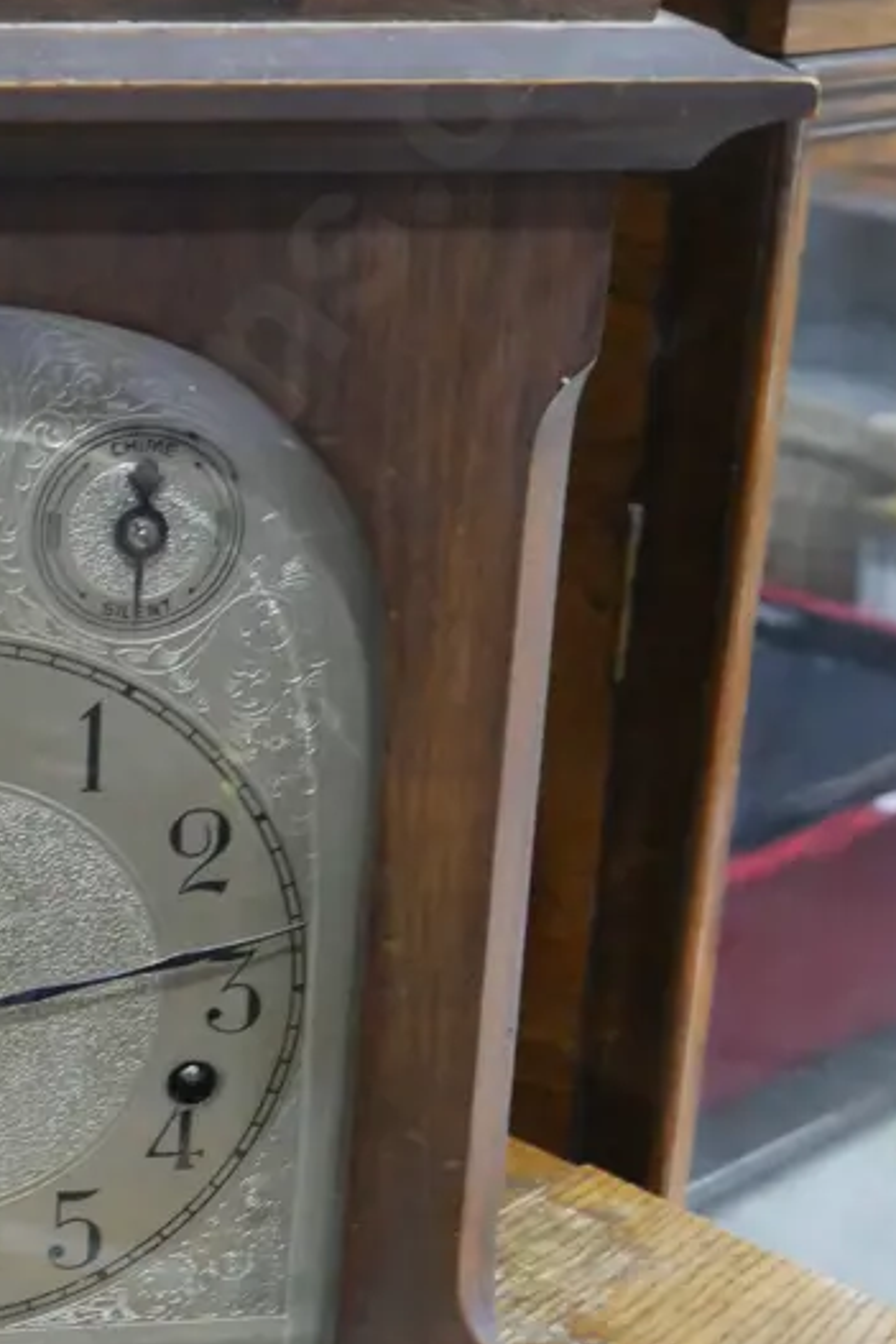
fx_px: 3022
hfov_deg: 16.5
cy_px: 759
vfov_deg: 25.0
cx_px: -36
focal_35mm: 81
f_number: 5
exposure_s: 1/60
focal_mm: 20
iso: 3200
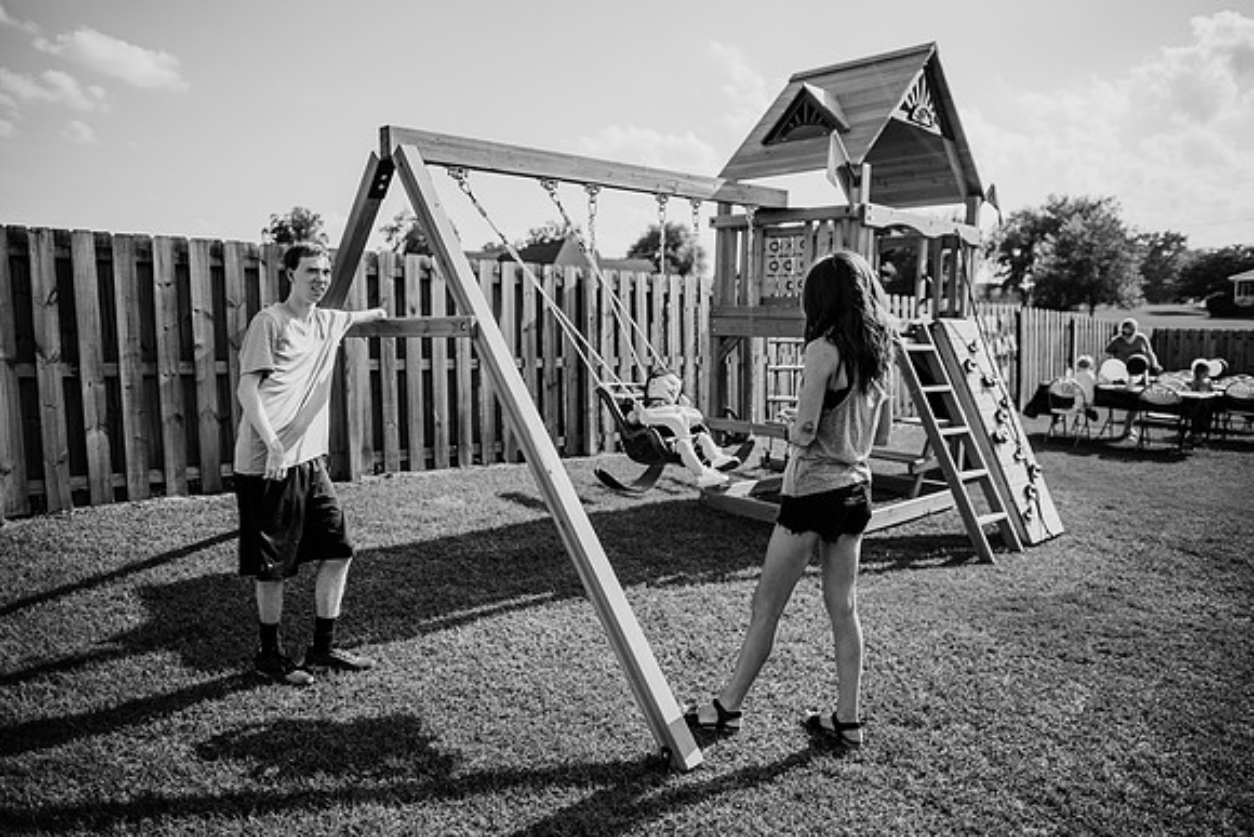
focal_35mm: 24
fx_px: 836
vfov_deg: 53.2
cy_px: 418
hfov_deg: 73.7
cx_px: 627
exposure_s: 1/2500
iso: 100
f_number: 2.2
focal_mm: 24
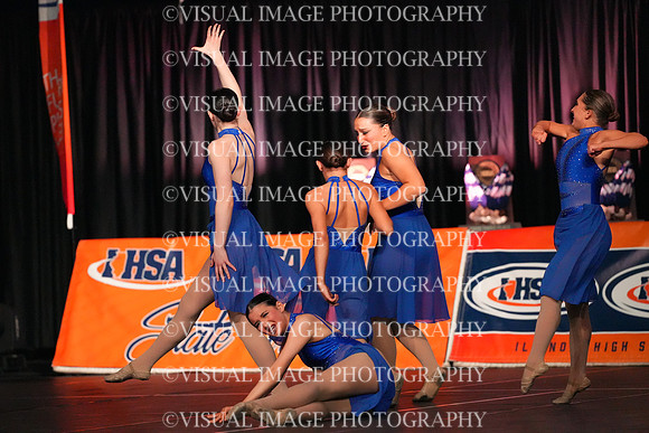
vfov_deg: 4.6
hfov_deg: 6.9
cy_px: 216
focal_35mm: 300
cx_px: 324
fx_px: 5409
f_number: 3.5
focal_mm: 300
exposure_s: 1/1250
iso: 16000
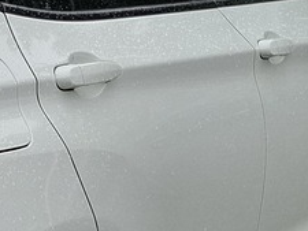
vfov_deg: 10.1
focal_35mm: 147
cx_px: -271
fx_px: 1309
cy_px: 72
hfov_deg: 12.2
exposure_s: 1/1078
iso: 50
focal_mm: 5.54
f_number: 1.8
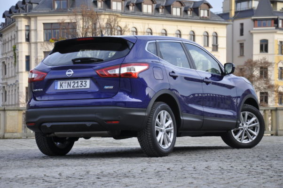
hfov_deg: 19.5
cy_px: 94
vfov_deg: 13.0
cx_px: 142
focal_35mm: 105
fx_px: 825
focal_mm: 70
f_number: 6.3
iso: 200
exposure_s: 1/160
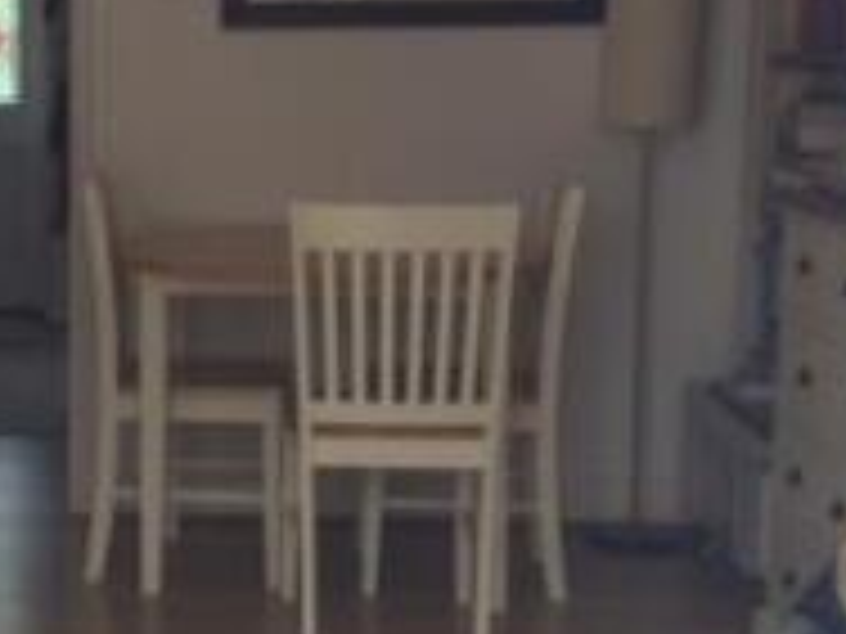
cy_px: 308
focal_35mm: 90
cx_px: -11
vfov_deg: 16.4
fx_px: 2200
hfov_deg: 21.0
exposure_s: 1/40
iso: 40
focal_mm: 4.15
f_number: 2.2
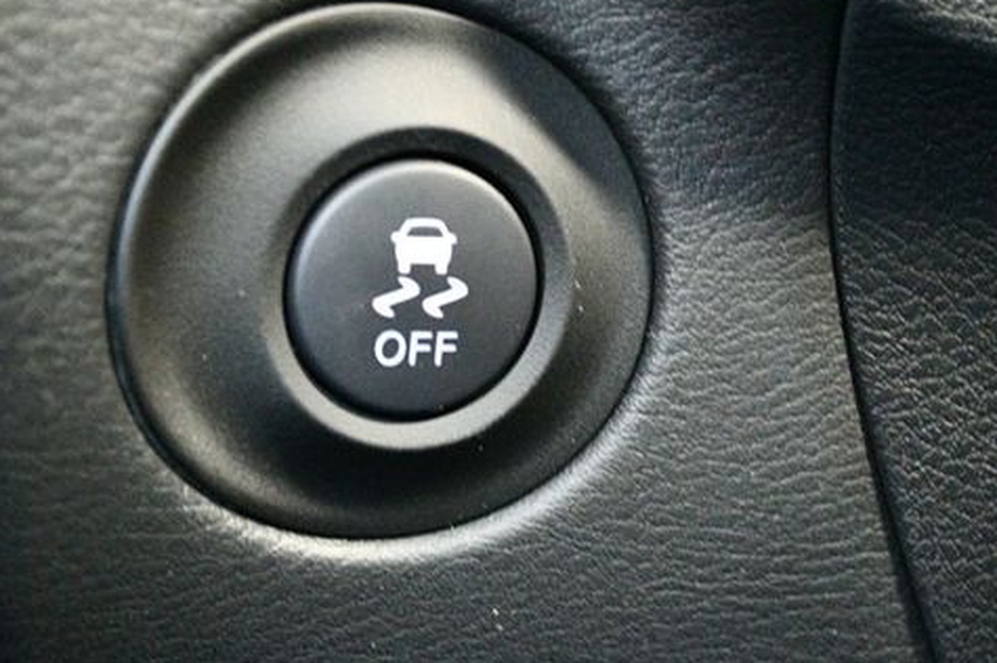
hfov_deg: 21.9
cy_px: 348
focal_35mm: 93
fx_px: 2574
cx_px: 384
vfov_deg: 14.7
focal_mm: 46
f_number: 5.3
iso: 12800
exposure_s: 1/25
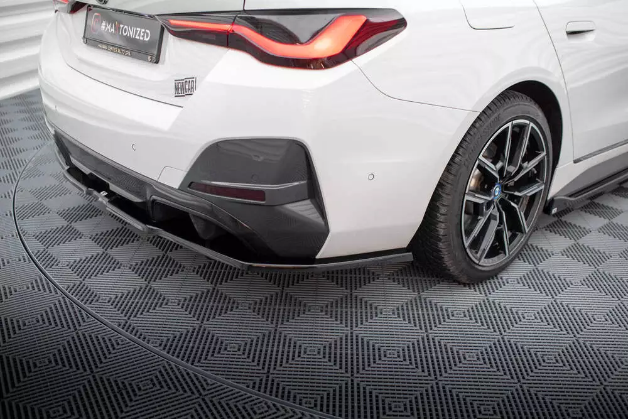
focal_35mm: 37
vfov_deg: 36.0
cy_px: 210
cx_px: 324
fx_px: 645
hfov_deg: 51.9
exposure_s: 1/125
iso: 500
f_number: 2.5
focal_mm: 35
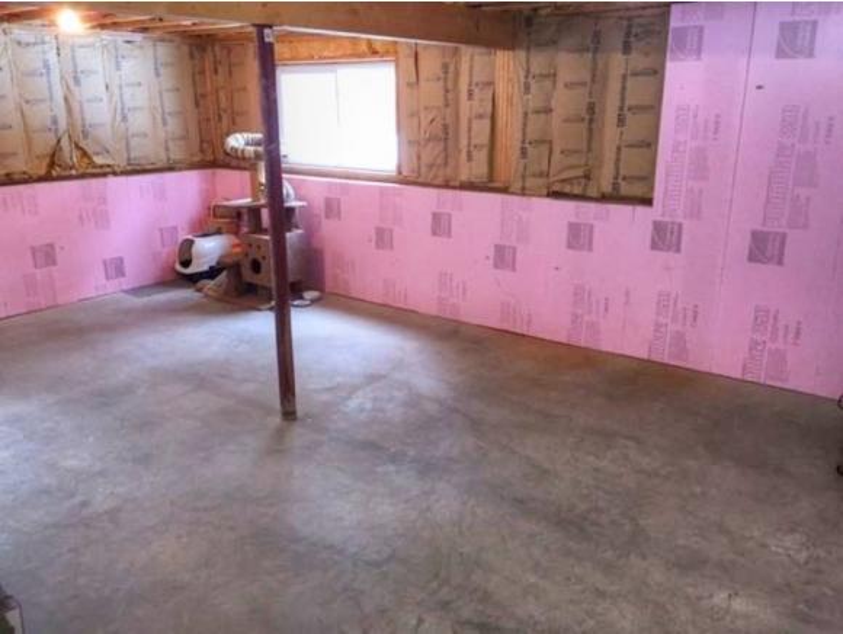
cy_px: 317
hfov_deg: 61.6
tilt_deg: -17.0
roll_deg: +2.0
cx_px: 422
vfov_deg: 48.3
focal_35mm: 29
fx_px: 707
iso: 200
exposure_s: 1/30
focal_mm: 4.15
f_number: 2.2
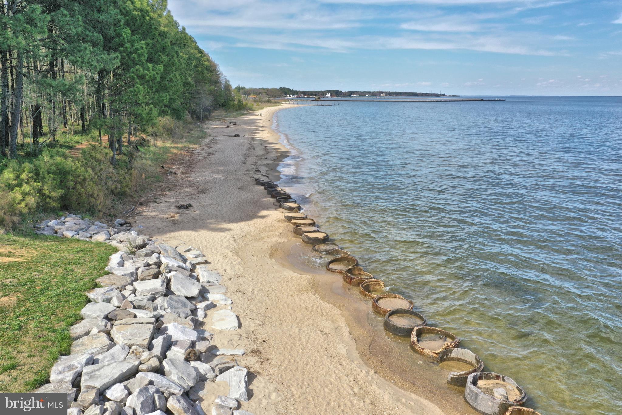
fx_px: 484
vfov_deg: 46.4
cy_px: 208
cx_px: 311
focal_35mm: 28
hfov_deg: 65.5
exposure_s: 1/120
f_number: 11
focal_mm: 10.26
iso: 100
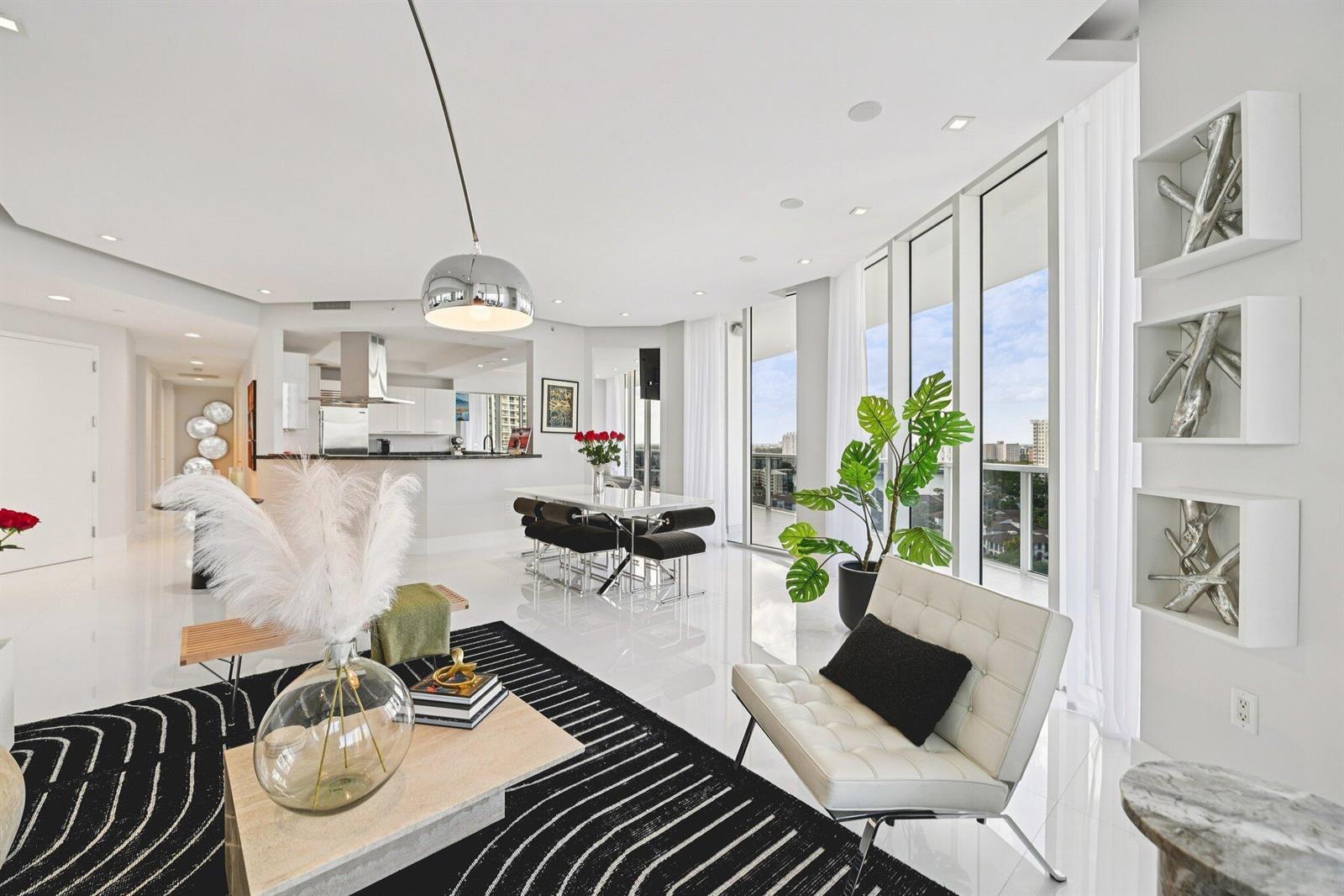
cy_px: 448
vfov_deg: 81.2
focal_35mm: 14
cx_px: 672
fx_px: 523
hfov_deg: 104.3
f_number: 4.5
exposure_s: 1/100
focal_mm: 14
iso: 100
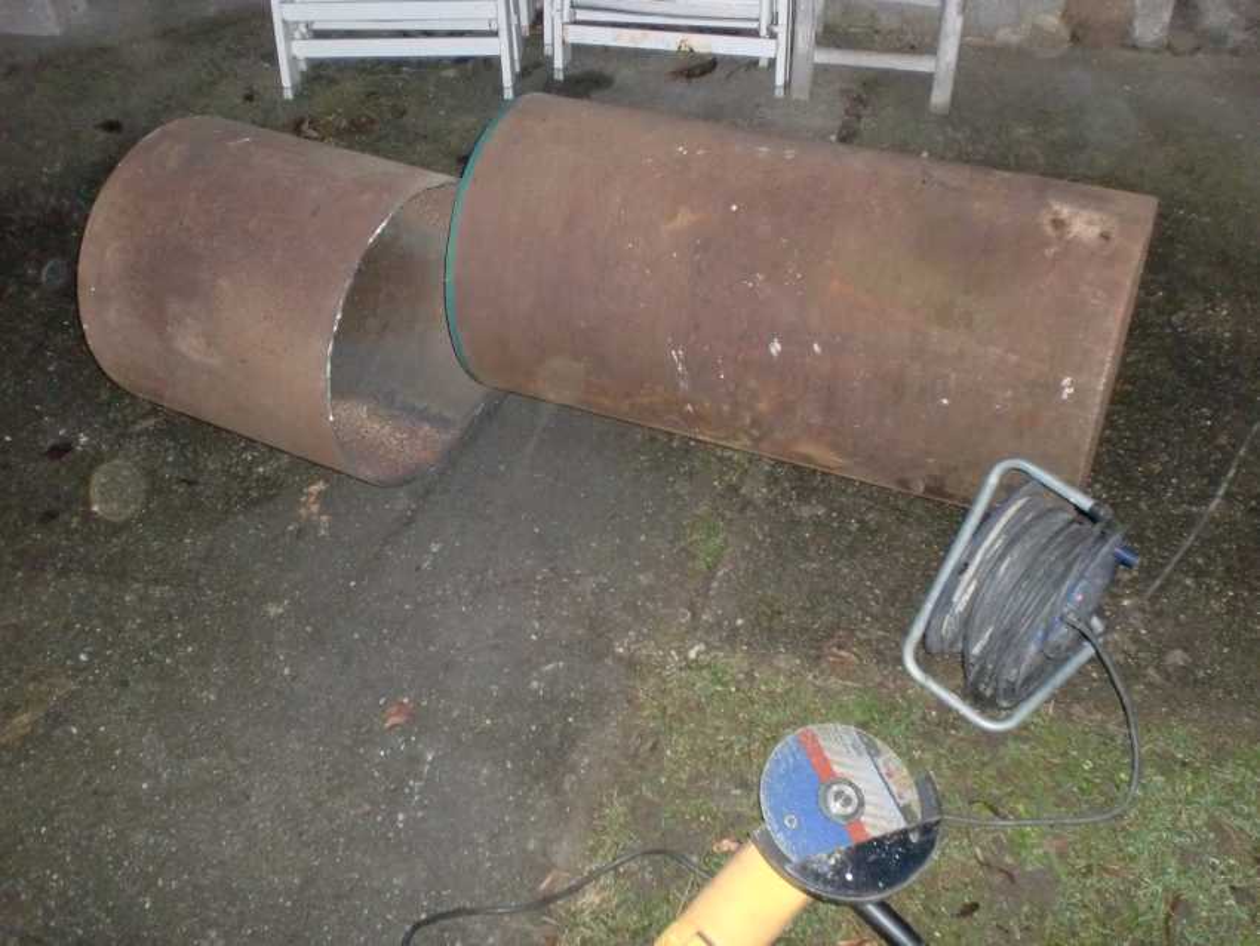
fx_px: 1274
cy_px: 473
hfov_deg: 52.6
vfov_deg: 40.7
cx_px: 630
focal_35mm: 35
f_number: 3.1
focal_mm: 6.3
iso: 400
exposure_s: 1/40
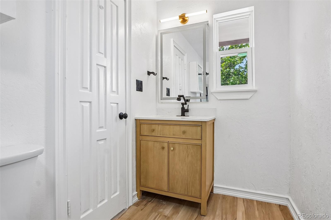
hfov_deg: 90.0
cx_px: 166
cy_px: 110
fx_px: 165
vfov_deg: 67.4
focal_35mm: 18
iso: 320
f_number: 8
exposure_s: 1/30
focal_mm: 12
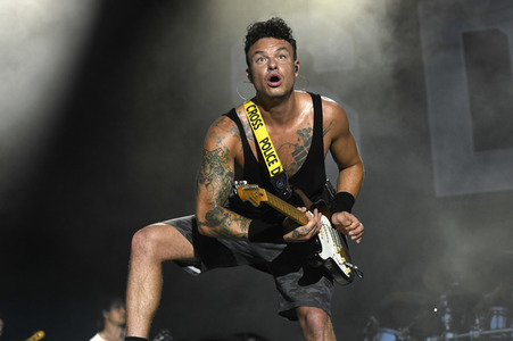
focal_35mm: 70
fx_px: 997
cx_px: 256
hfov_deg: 28.9
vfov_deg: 19.4
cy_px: 170
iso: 1600
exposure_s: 1/800
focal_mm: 70
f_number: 4
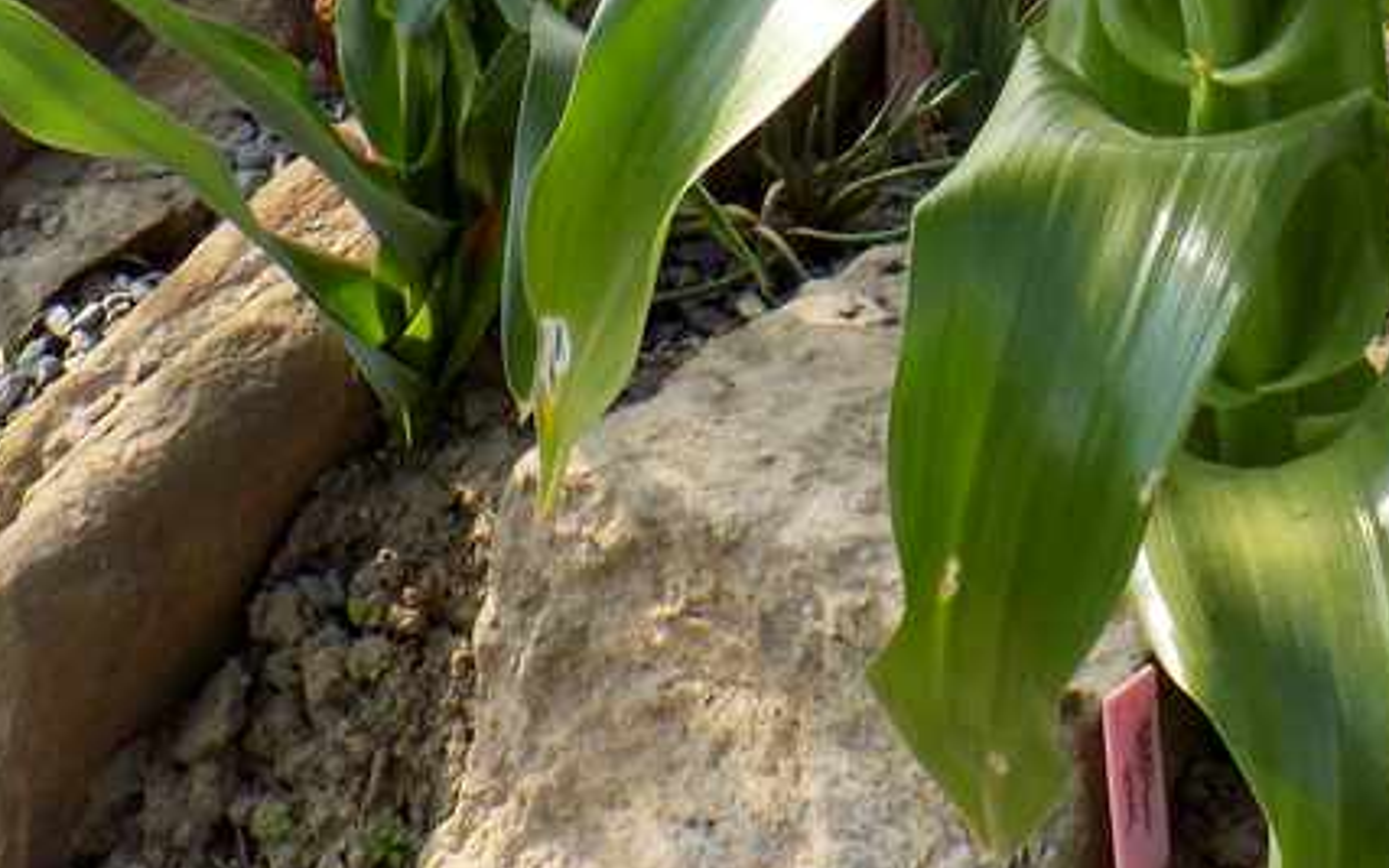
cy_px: -457
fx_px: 5376
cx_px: 1665
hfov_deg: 14.3
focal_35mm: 142
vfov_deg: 9.0
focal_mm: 9.3
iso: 80
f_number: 3.9
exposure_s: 1/320
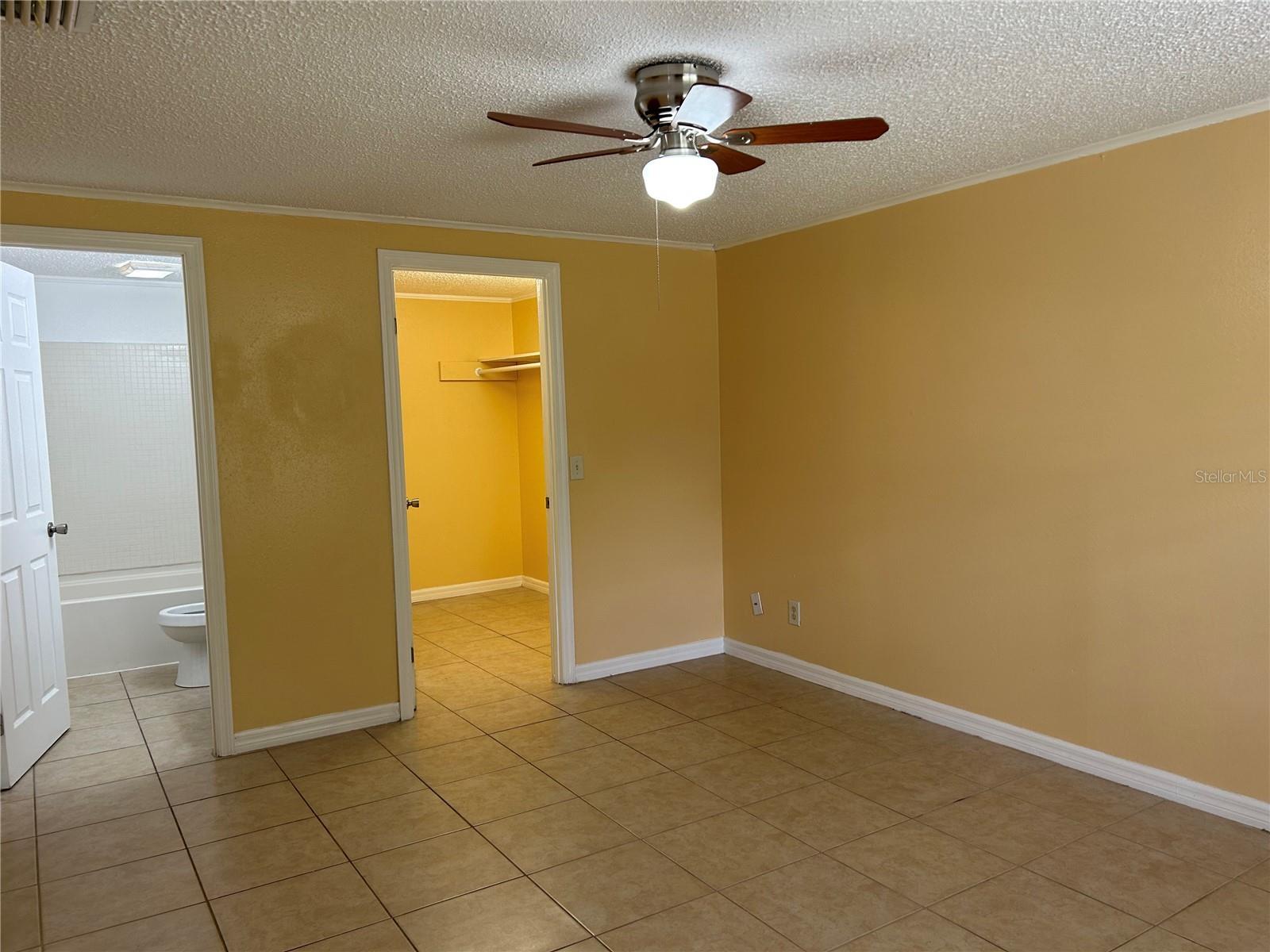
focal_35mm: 26
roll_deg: +1.8
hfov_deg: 67.3
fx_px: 954
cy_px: 476
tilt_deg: -4.7
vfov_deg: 53.1
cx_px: 635
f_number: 1.5
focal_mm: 5.7
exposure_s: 1/120
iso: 64
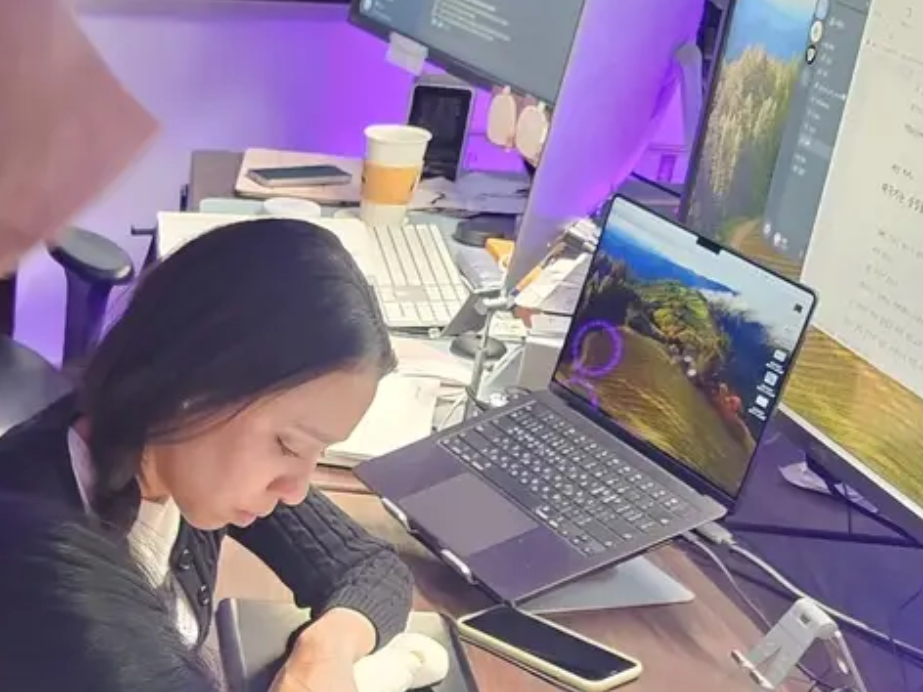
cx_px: -368
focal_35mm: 78
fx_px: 2080
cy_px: 661
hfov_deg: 21.8
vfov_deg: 18.5
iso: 640
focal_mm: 6.3
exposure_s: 1/40
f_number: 1.7
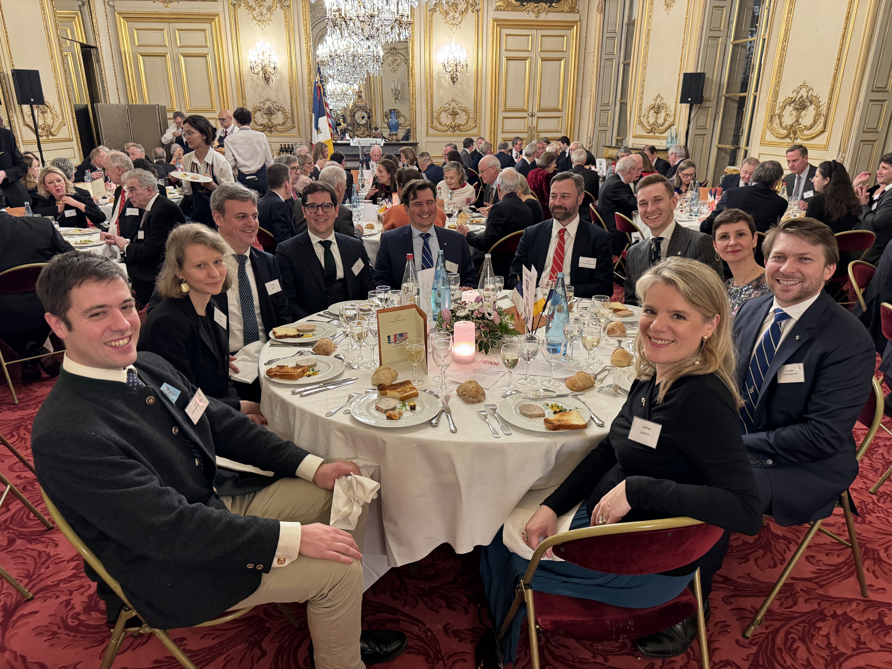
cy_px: 334
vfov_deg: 56.8
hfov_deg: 71.6
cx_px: 446
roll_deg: +0.9
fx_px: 618
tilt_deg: -18.7
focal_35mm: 24
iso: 320
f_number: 1.78
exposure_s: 1/50
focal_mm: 6.76
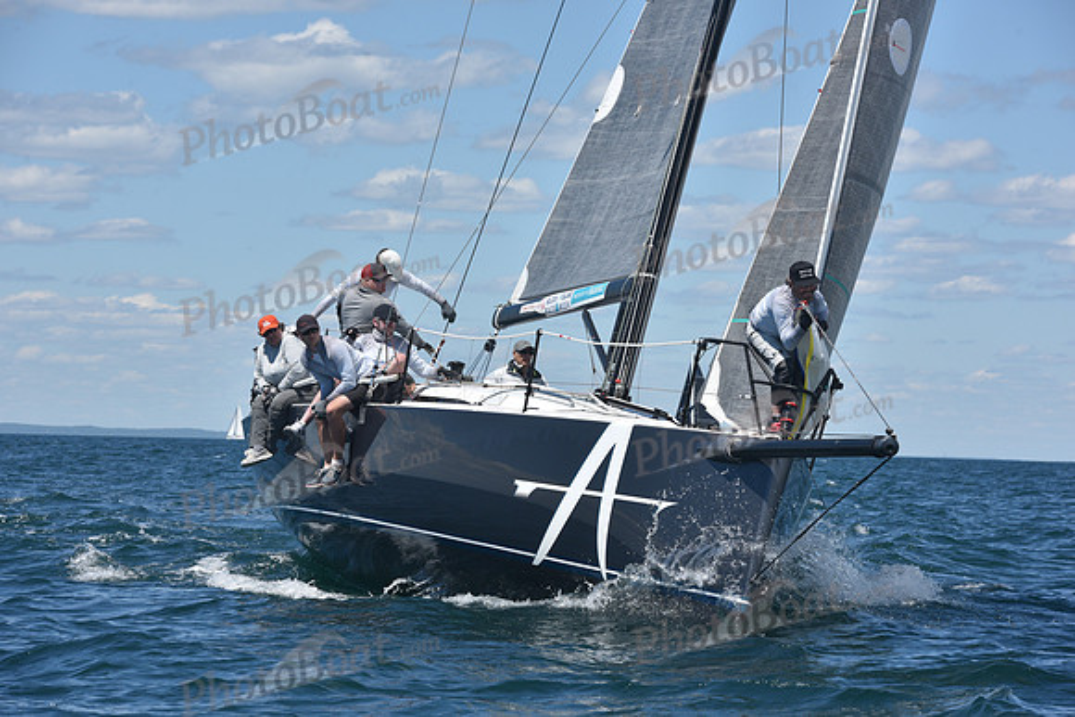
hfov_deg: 12.8
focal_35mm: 160
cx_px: 538
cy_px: 358
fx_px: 4779
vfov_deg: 8.6
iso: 250
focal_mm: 160
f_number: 10
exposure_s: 1/800
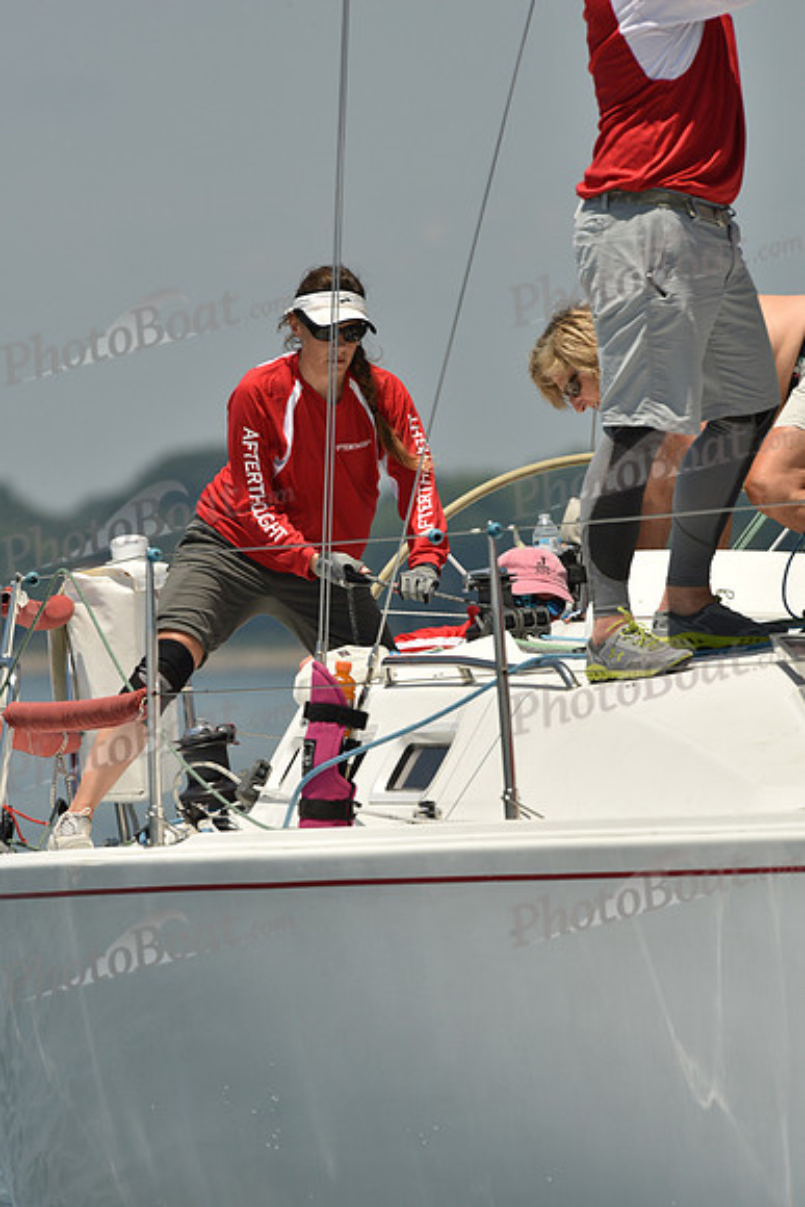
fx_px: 20111
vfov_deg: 3.4
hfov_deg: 2.3
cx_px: 402
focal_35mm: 600
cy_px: 604
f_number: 11
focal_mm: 600
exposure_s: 1/1000
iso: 320
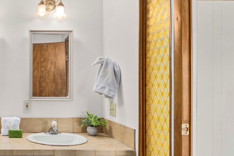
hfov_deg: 48.8
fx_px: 214
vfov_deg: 39.9
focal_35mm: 33
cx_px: 9
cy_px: 86
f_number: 7.1
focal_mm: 13
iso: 125
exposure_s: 1/60
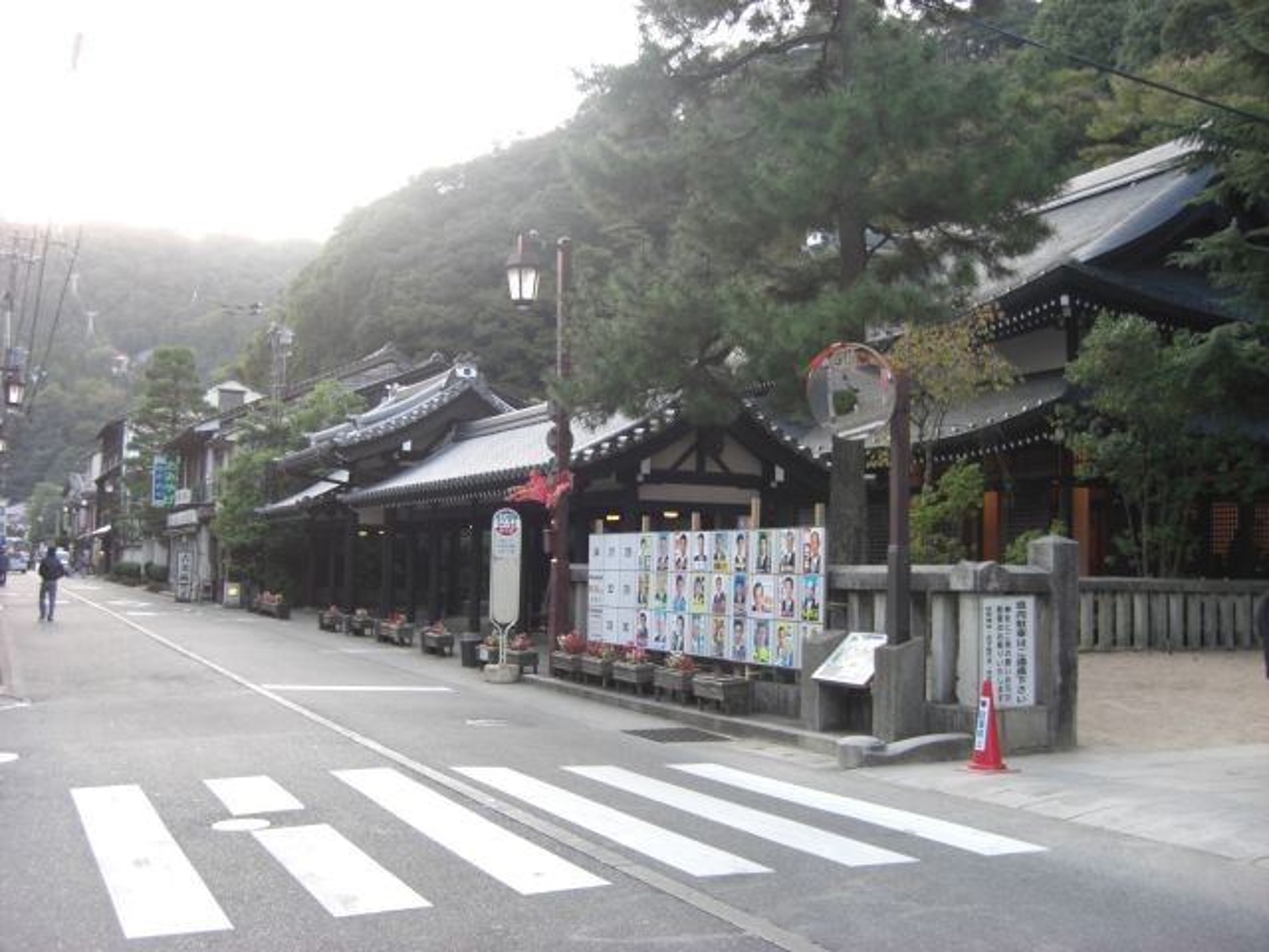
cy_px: 476
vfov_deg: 37.7
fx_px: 1393
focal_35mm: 38
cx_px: 634
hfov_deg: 49.0
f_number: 2.8
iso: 100
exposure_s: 1/80
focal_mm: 7.9
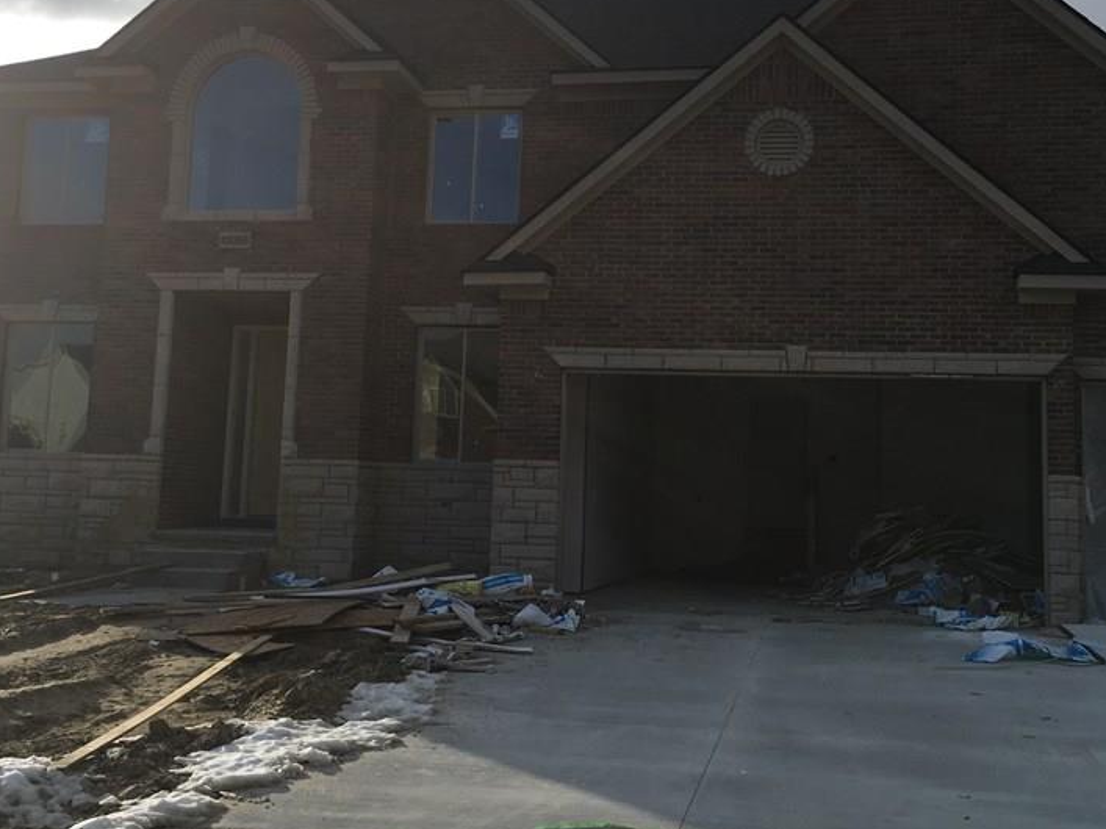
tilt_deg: +7.0
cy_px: 364
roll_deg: -3.3
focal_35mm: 42
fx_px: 1342
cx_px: 635
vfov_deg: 34.3
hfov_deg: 44.7
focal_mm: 4.15
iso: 25
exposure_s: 1/1972
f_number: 2.2
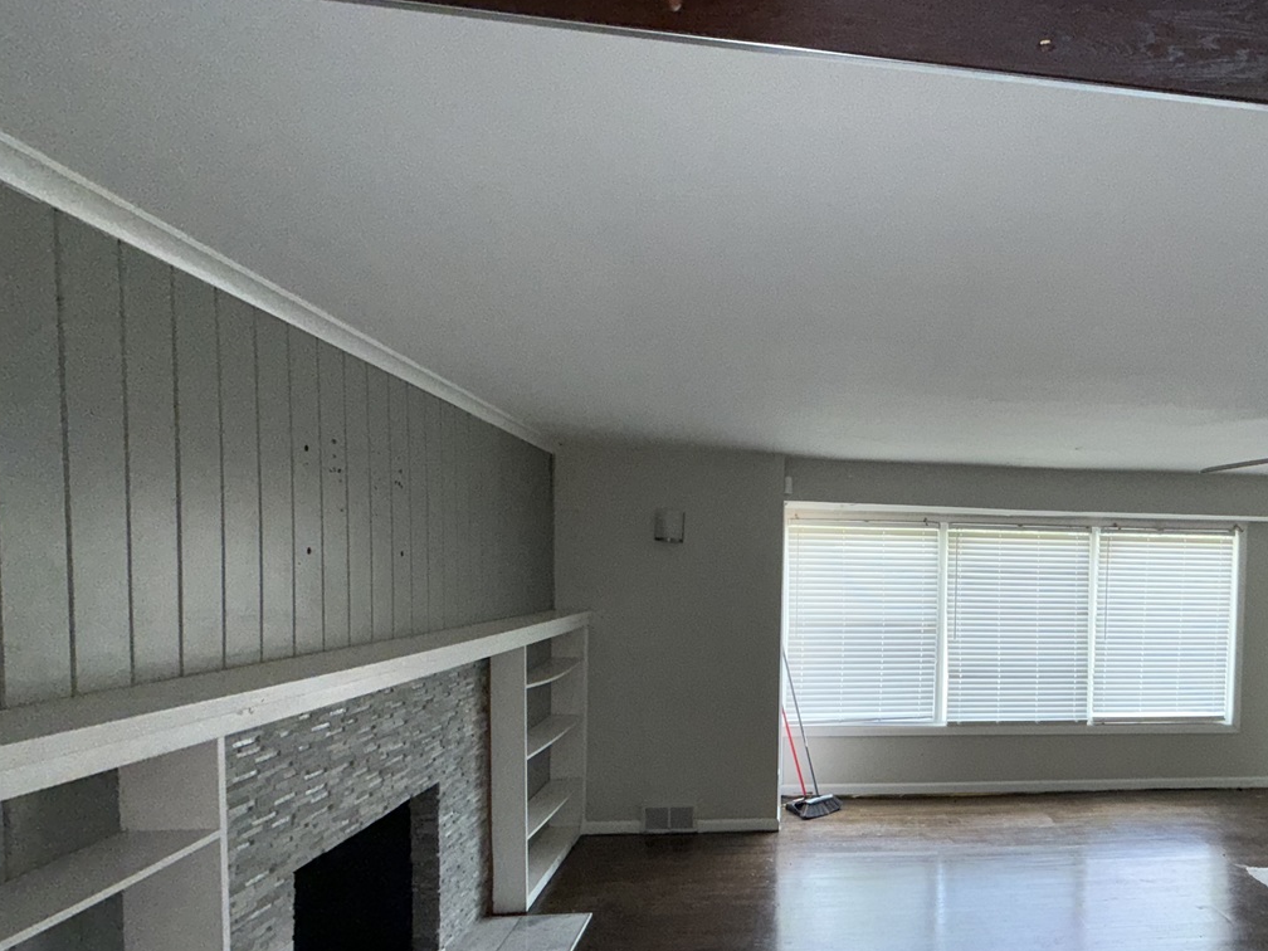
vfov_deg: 64.9
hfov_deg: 78.3
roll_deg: -1.2
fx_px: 733
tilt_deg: -3.1
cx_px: 874
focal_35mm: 20
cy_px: 601
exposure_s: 1/122
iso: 80
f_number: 2.2
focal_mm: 2.22
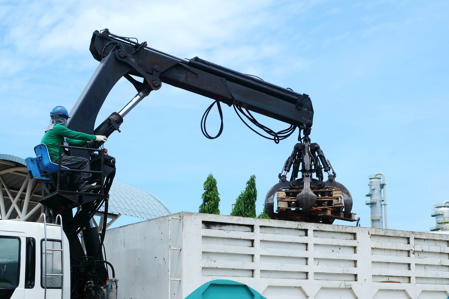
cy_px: 147
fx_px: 823
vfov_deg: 20.6
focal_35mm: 66
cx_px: 226
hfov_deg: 30.5
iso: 200
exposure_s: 1/450
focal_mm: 43.4
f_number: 10
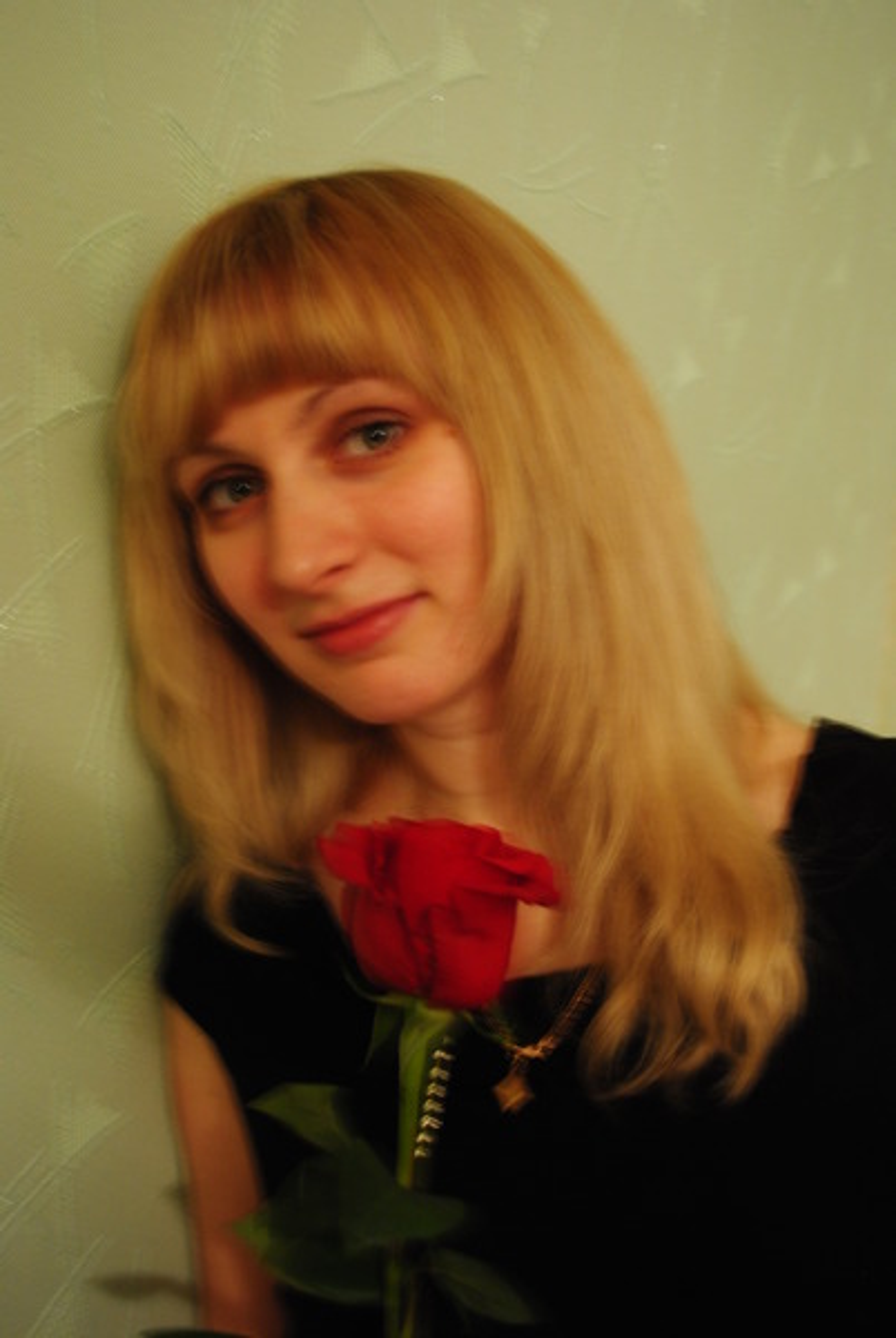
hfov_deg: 30.9
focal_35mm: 44
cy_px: 669
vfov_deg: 44.9
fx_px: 1618
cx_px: 448
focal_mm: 29
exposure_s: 1/2.5
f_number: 4.5
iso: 400
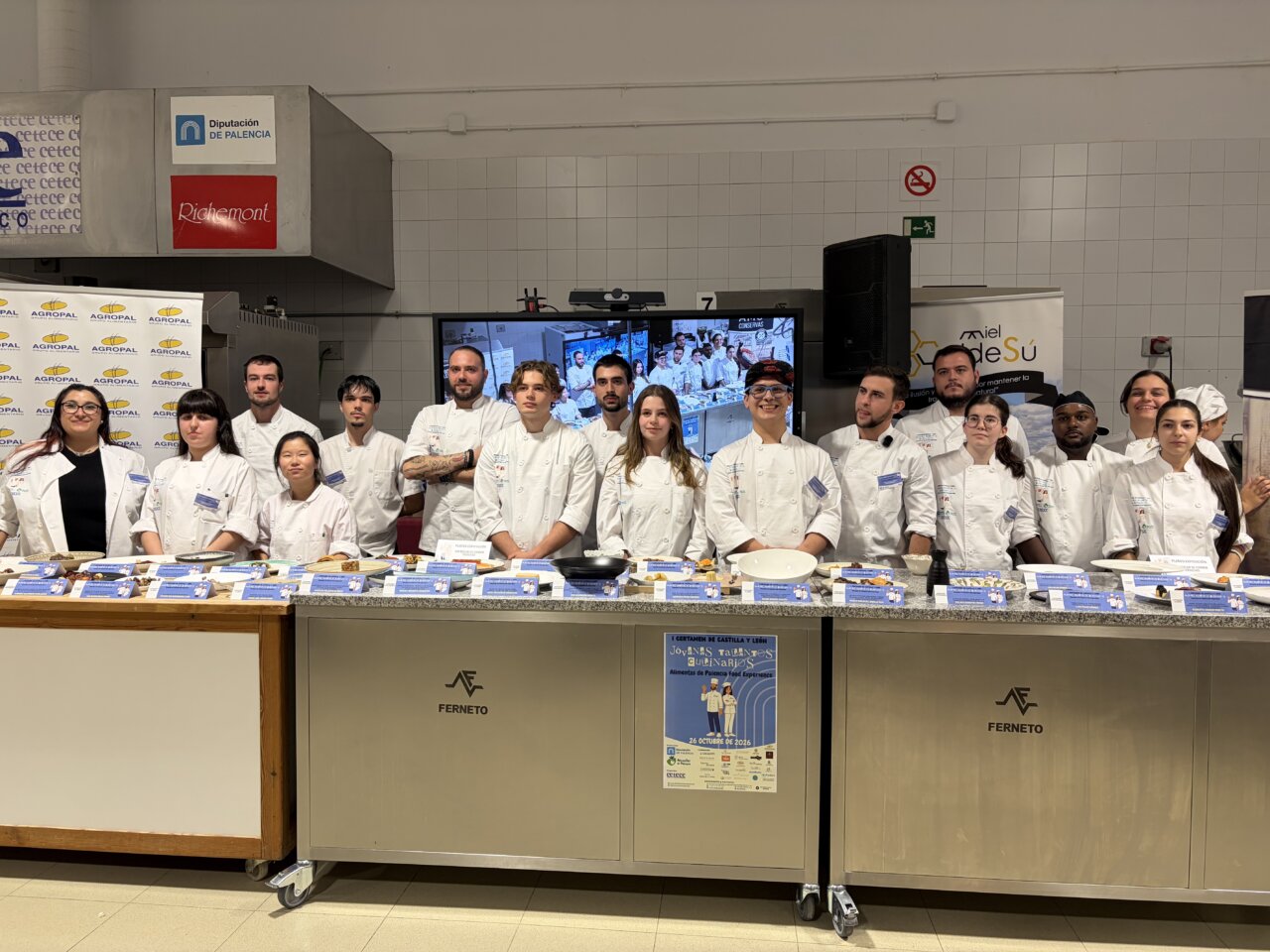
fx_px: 954
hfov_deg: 67.3
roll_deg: +0.5
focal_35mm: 26
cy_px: 476
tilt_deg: -1.6
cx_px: 635
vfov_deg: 53.1
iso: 64
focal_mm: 5.96
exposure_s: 1/100
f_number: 1.6
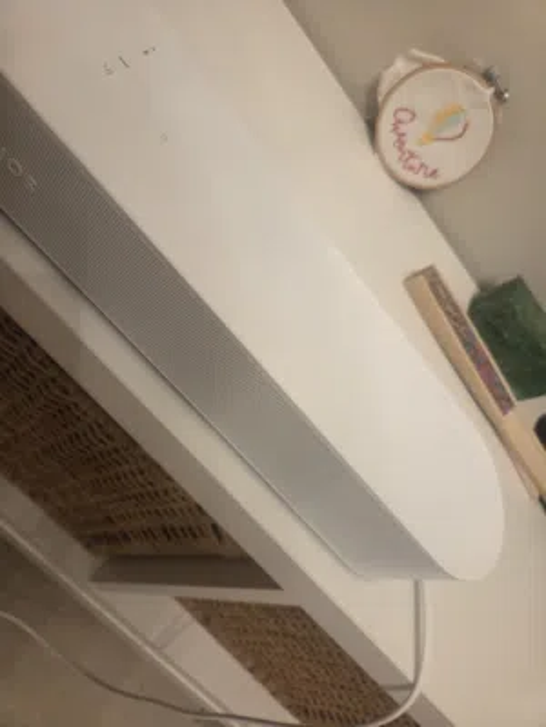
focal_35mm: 23
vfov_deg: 73.9
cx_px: 273
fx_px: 484
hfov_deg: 58.9
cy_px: 364
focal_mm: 5.4
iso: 400
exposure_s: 1/100
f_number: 1.8
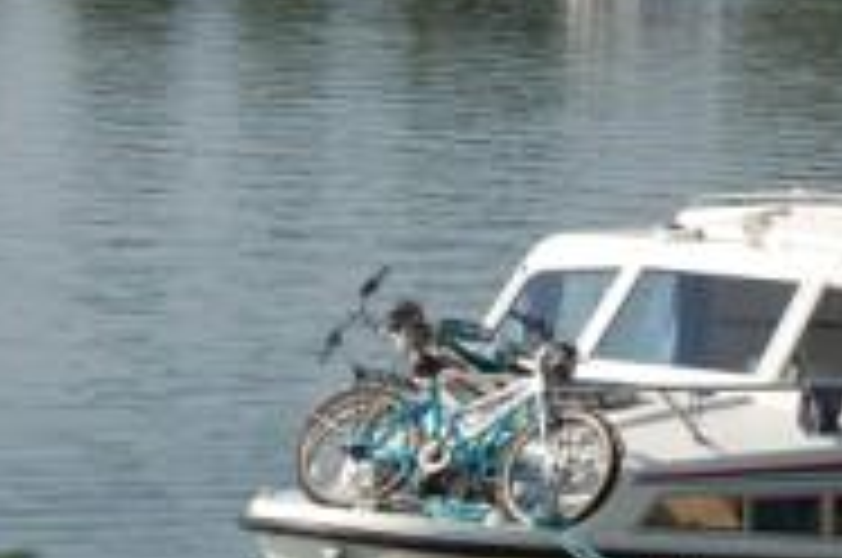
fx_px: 6309
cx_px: 527
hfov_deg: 7.6
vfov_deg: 5.1
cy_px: 252
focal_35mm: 270
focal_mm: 75
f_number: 6.3
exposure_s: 1/640
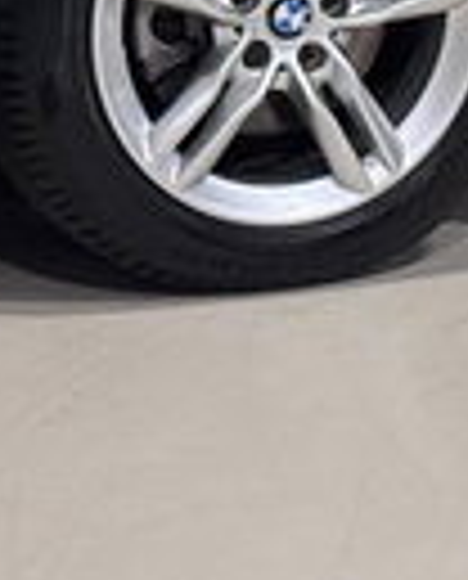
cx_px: 846
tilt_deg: -8.8
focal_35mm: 275
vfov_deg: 6.9
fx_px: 4739
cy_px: -193
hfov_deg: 5.6
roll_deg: -1.1
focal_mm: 6.76
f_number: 1.78
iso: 500
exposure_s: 1/25
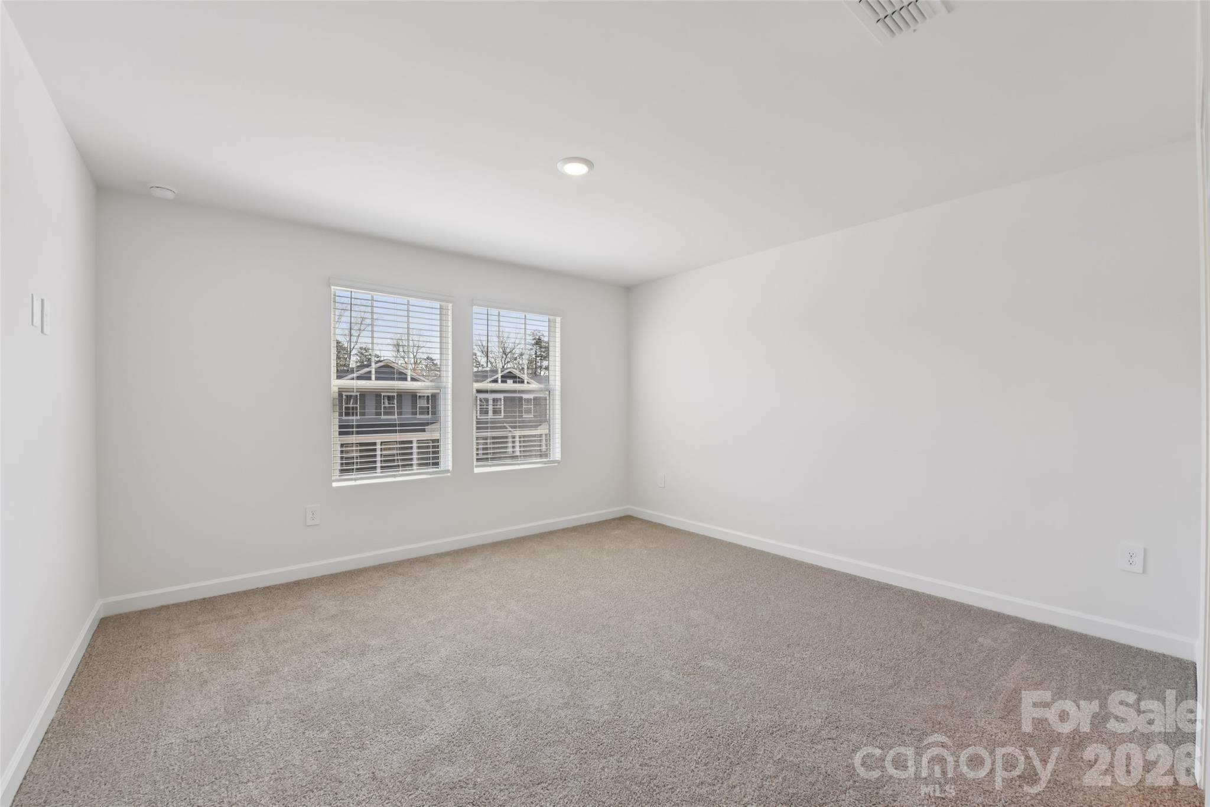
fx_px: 504
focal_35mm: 15
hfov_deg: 100.4
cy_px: 404
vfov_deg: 77.3
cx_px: 605
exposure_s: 1/60
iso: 200
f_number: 8
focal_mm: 15
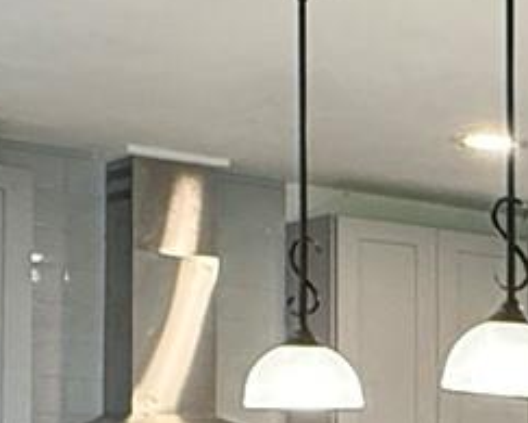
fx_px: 1799
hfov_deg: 12.9
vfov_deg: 13.1
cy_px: 505
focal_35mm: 115
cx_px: 1254
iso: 640
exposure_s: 1/120
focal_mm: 2.22
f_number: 2.2
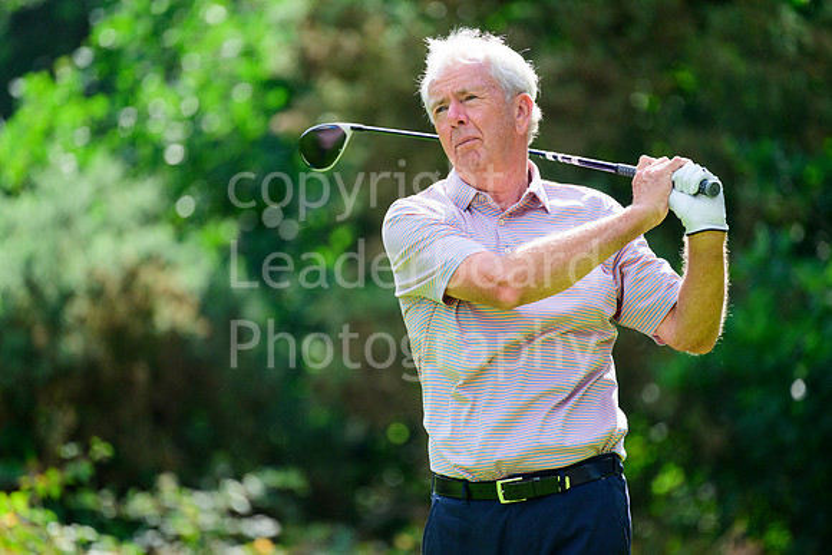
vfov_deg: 3.4
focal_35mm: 400
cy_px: 278
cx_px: 416
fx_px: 9246
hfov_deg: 5.2
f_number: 5.6
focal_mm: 400
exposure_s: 1/2000
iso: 1250
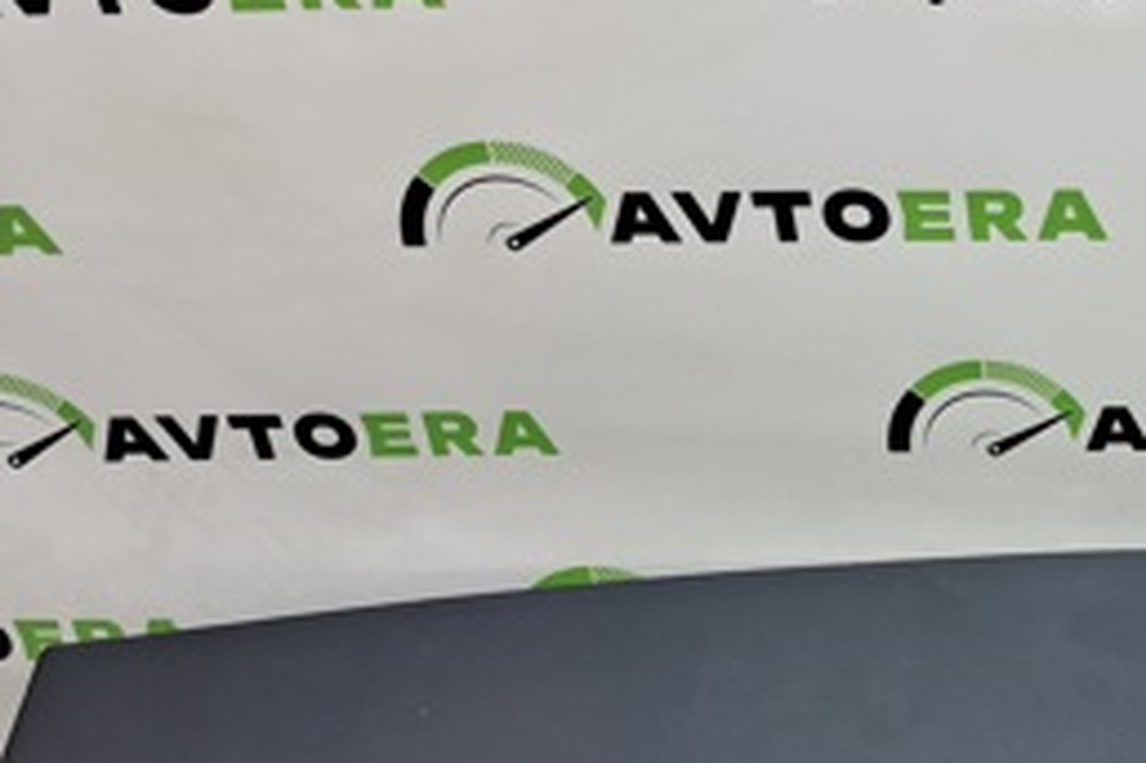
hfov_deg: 26.5
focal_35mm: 70
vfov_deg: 19.1
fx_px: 2227
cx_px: 1266
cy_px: 658
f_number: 1.8
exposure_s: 1/50
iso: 50
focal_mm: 4
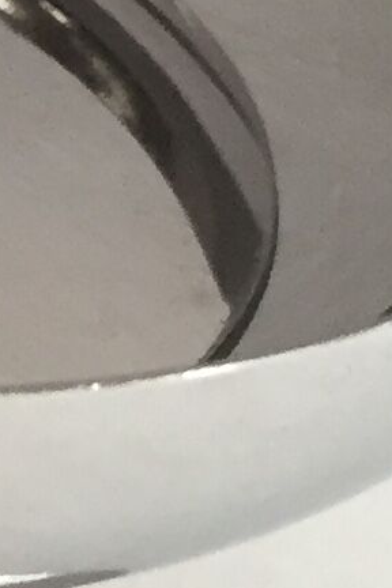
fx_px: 3724
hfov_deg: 5.6
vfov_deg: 8.3
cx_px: -803
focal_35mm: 228
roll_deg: +1.0
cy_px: -840
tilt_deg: -20.9
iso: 64
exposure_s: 1/33
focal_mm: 4.15
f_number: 2.2
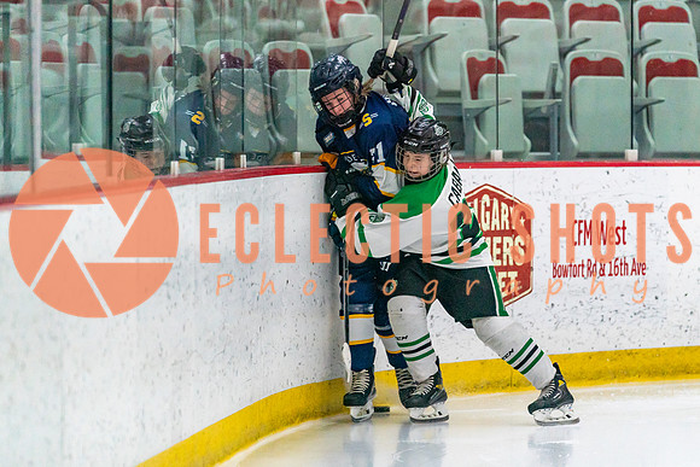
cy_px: 266
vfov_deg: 5.6
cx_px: 418
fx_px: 4817
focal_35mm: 248
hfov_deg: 8.3
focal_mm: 200
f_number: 2.8
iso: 4000
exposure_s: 1/1600
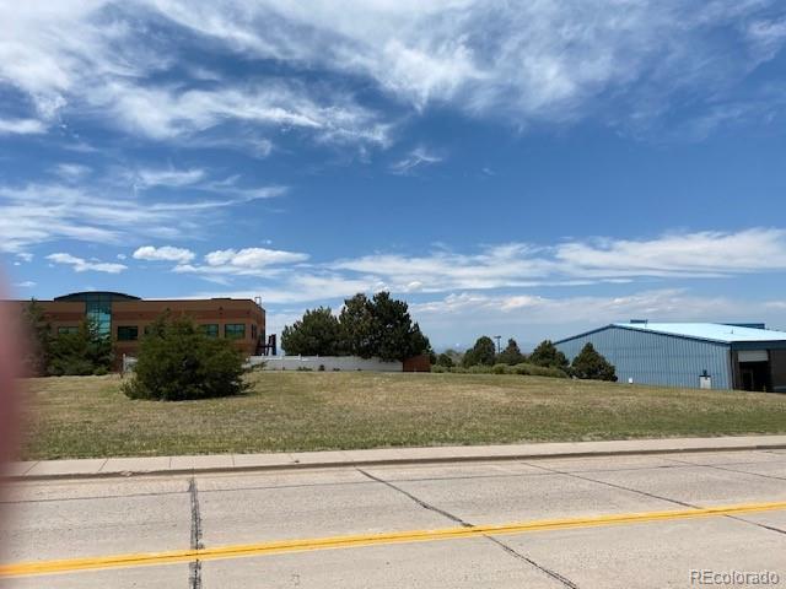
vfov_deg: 53.1
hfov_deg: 67.3
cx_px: 393
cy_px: 294
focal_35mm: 26
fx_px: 590
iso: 32
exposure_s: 1/5747
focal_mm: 4.25
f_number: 1.8
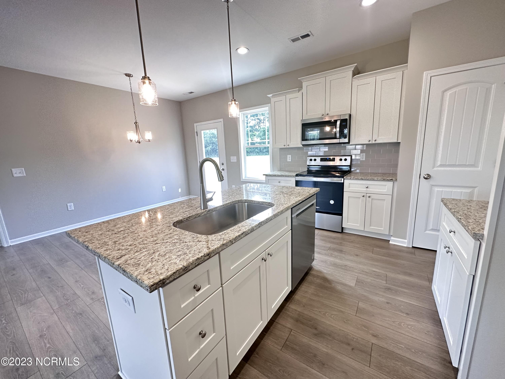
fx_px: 204
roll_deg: +2.6
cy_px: 190
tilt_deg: -11.3
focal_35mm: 14
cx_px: 252
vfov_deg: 85.7
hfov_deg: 102.1
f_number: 2.2
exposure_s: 1/60
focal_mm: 2.22
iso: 200
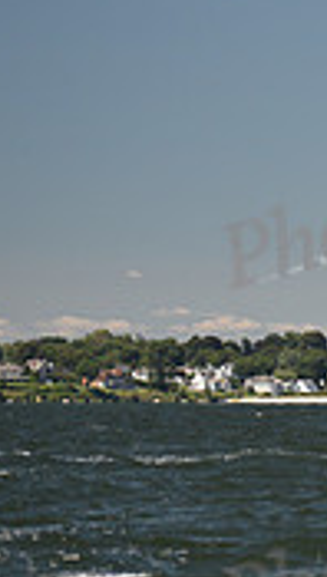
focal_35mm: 340
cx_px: 862
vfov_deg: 6.3
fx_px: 5218
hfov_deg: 3.5
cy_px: 328
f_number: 2.8
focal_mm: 98
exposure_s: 1/1600
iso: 250
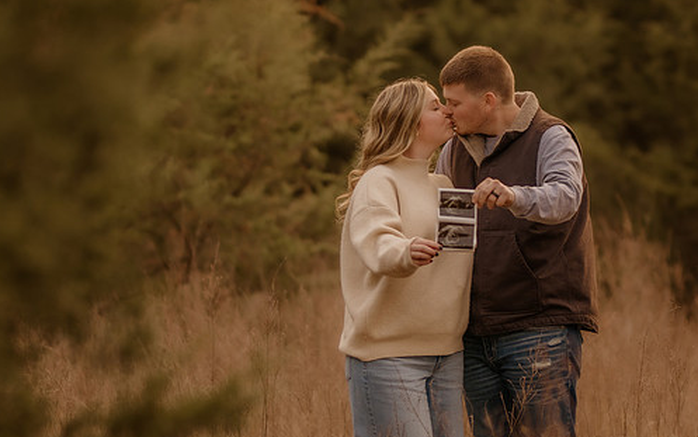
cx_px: 392
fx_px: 2873
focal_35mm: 151
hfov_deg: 13.8
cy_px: 235
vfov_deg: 8.7
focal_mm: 85
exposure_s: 1/1250
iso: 320
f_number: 1.4
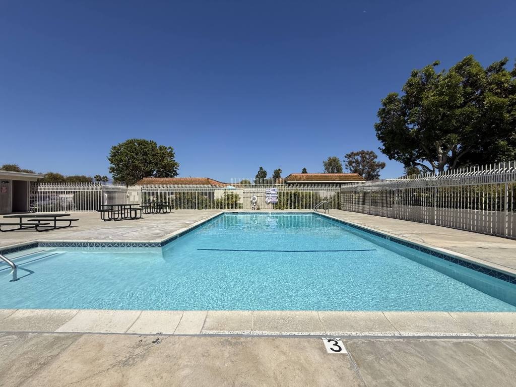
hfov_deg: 102.1
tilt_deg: +0.4
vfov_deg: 85.7
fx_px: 209
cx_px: 258
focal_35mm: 14
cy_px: 194
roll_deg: +0.0
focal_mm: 2.22
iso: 50
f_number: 2.2
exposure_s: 1/4425
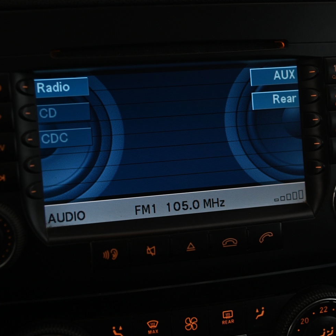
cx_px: 180
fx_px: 780
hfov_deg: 24.3
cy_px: 158
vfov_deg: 24.3
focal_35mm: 71
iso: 2000
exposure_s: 1/40
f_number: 4
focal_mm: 50
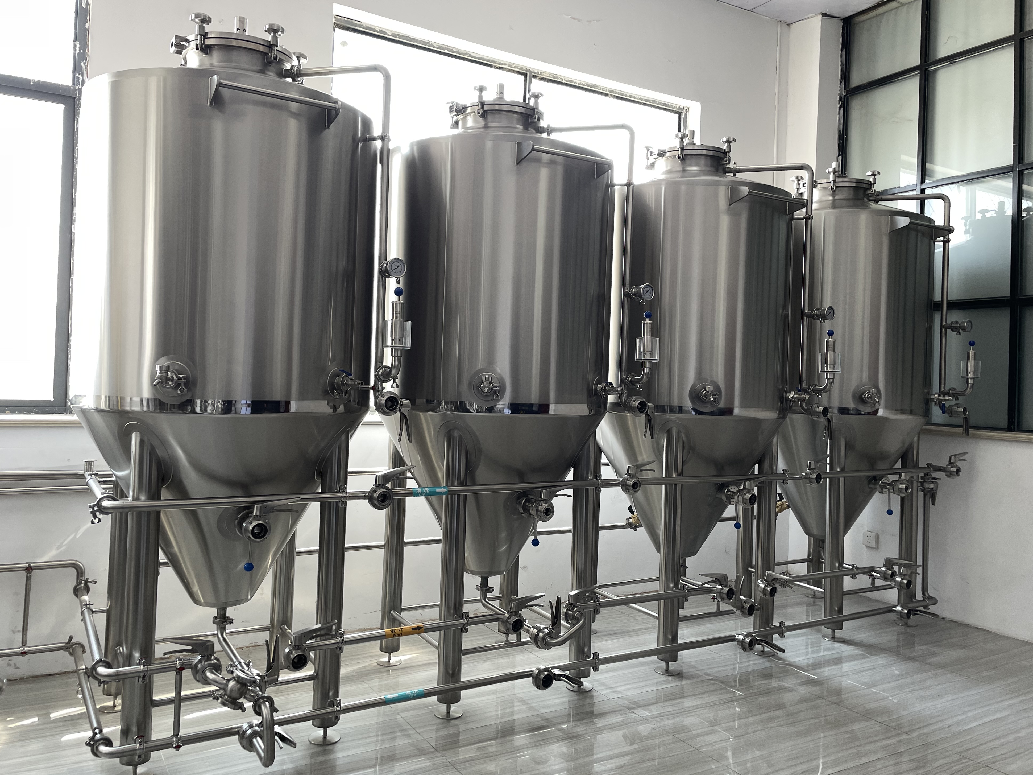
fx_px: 806
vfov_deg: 51.3
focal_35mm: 27
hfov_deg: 65.3
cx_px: 507
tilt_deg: -0.2
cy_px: 380
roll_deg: -1.8
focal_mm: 4.2
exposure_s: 1/121
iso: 80
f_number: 1.6
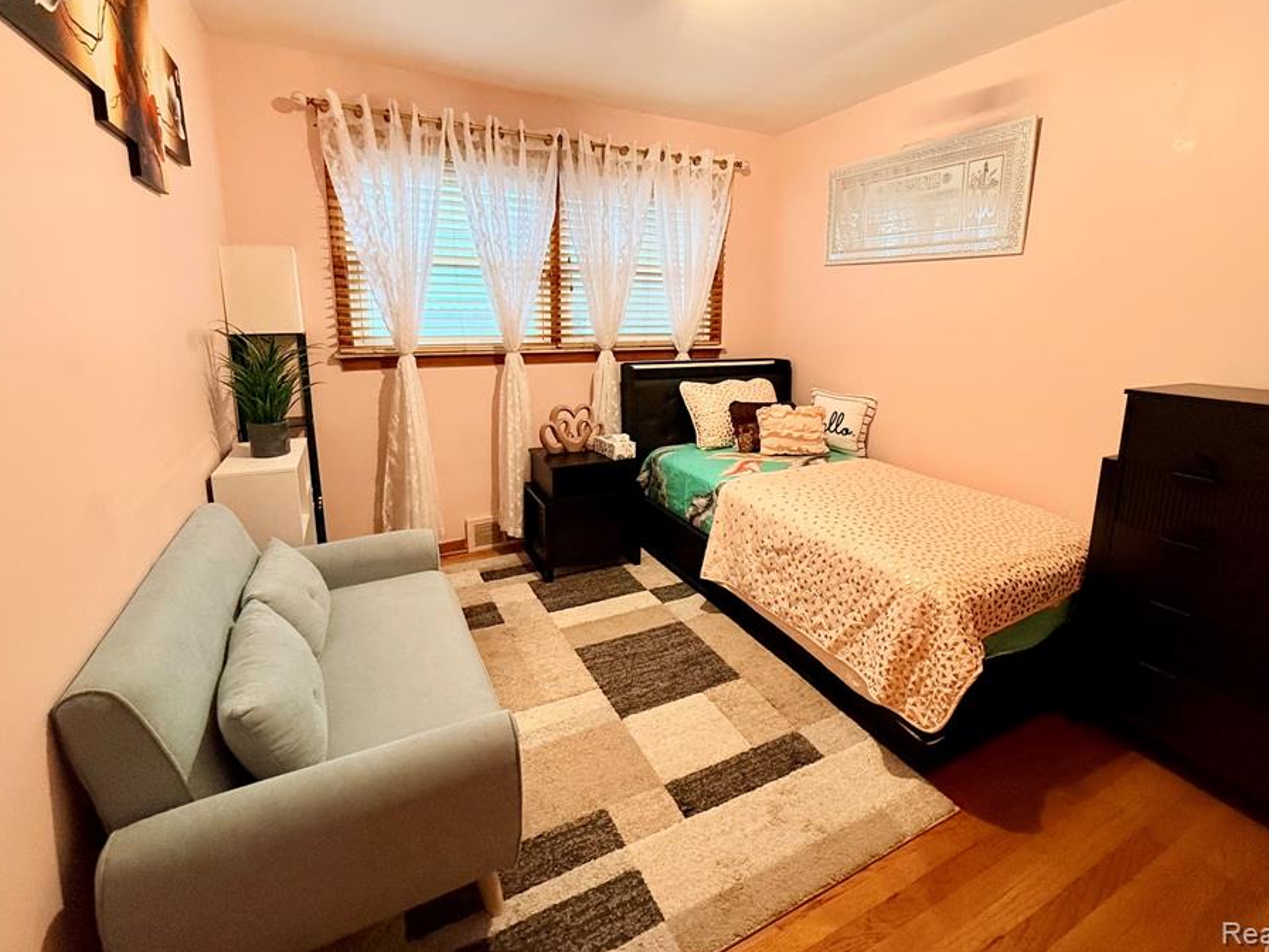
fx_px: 587
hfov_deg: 94.5
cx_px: 640
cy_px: 412
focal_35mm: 16
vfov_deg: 77.7
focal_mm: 2.22
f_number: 2.2
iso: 500
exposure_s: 1/60
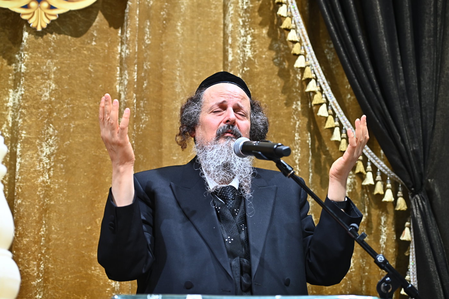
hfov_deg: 26.0
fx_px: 973
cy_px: 150
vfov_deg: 17.5
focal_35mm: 78
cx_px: 224
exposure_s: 1/200
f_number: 4
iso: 1250
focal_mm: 78
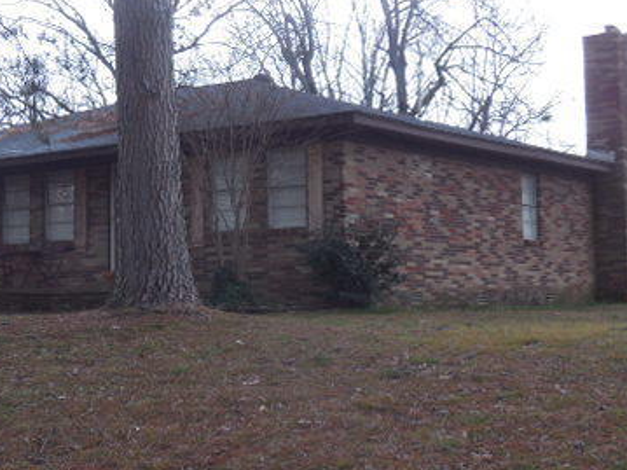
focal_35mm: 82
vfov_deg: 18.0
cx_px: 169
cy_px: 176
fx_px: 1485
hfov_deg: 23.6
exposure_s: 1/50
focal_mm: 8.2
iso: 125
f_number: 3.8
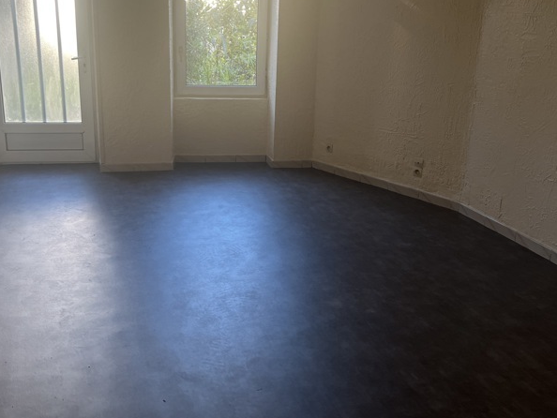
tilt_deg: -17.5
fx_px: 563
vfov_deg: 40.5
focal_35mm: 35
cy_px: 158
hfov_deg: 52.6
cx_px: 266
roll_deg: -1.8
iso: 125
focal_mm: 5.1
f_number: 1.6
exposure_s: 1/116
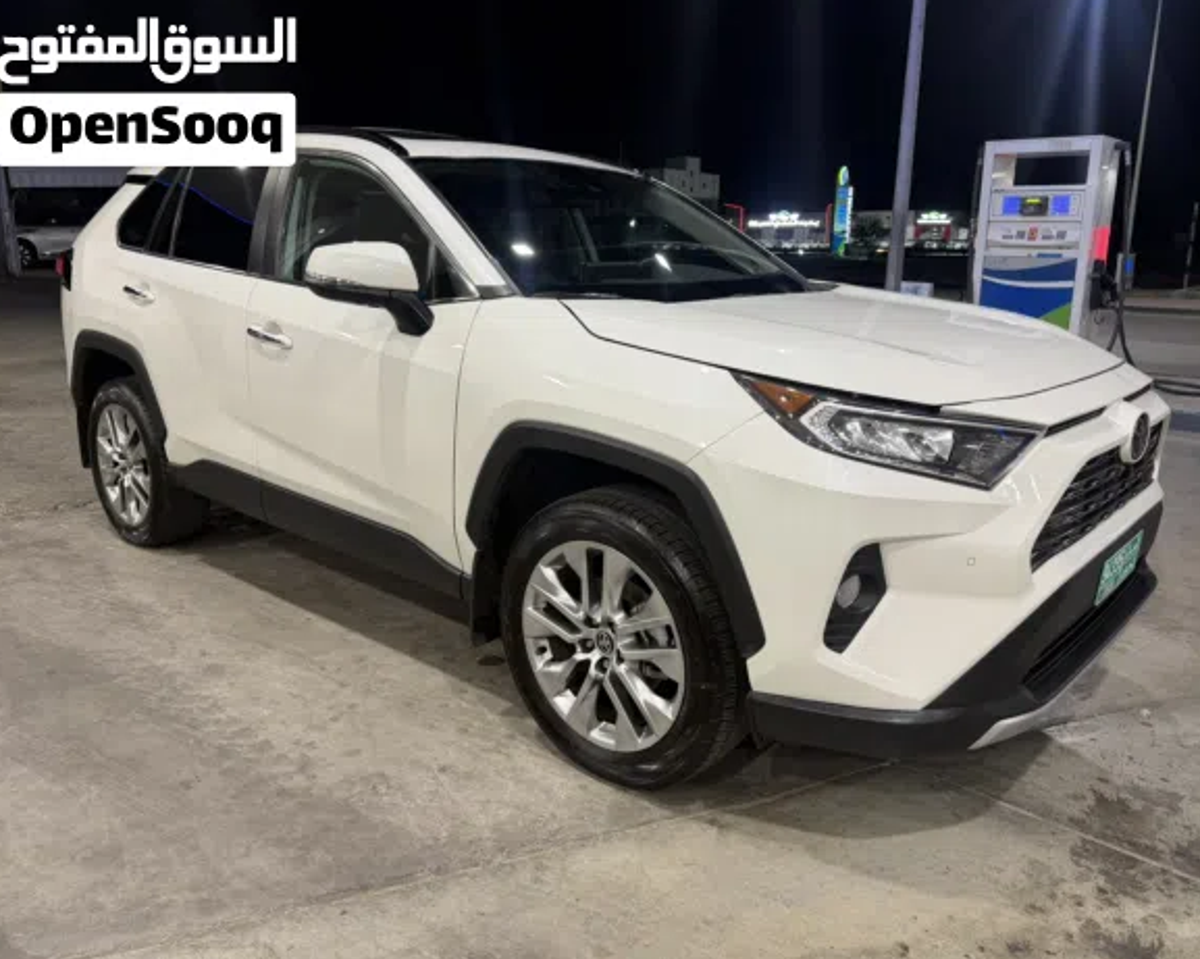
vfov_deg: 54.9
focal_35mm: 26
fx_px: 923
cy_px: 466
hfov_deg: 66.1
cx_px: 609
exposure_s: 1/50
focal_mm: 6.76
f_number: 1.78
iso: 125
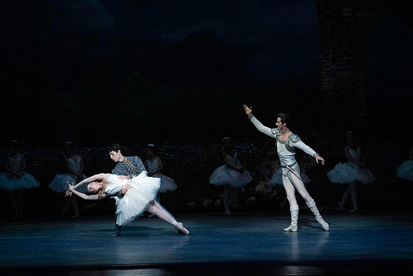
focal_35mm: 147
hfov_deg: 14.0
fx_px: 1687
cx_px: 206
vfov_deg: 9.3
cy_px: 138
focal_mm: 147
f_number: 5
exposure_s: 1/400
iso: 25600
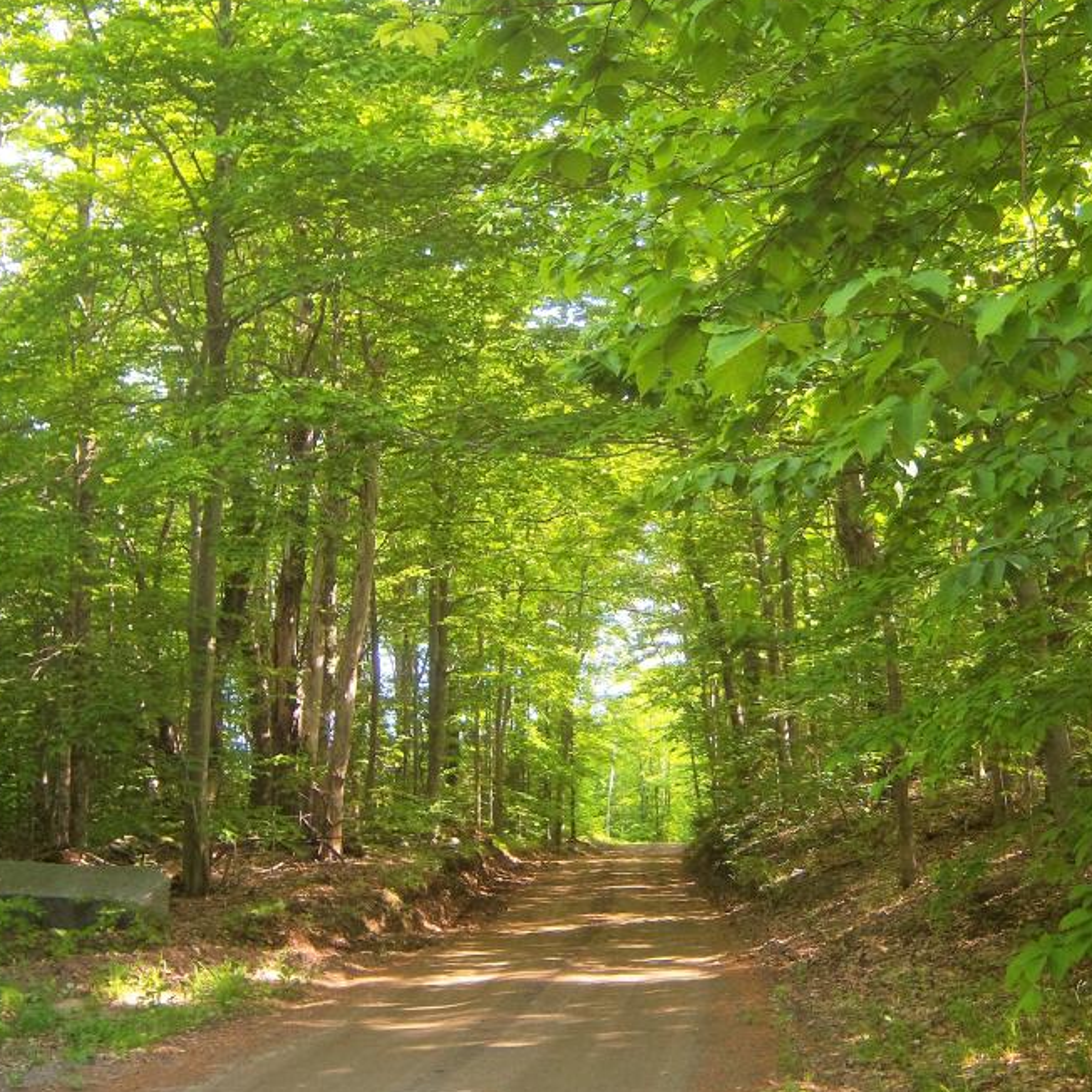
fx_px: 1785
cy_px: 457
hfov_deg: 33.9
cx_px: 645
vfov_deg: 34.0
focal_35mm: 50
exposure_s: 1/60
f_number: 2.8
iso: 80
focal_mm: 7.5
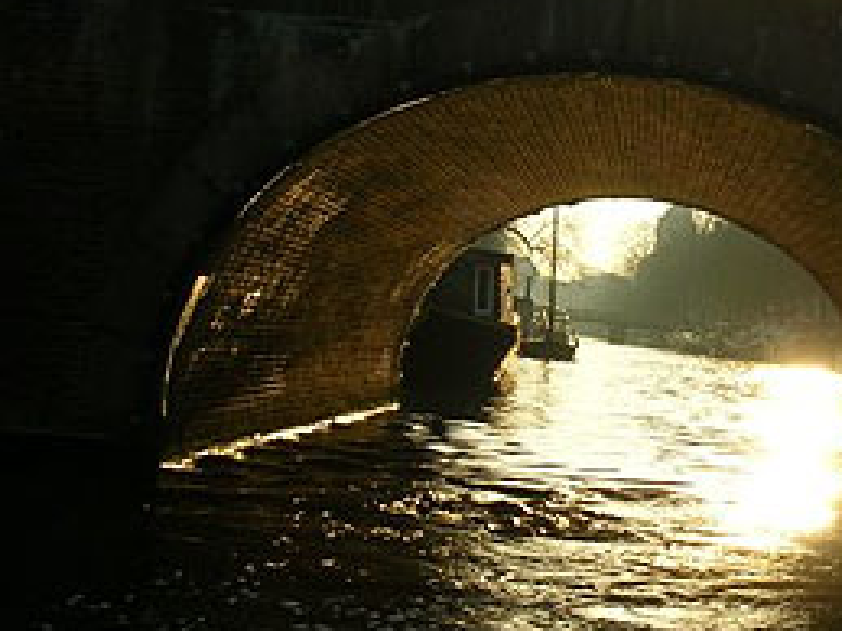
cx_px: 653
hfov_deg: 22.3
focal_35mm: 87
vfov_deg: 17.0
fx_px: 2115
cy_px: 325
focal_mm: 8.4
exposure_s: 1/216
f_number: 5.6
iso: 50
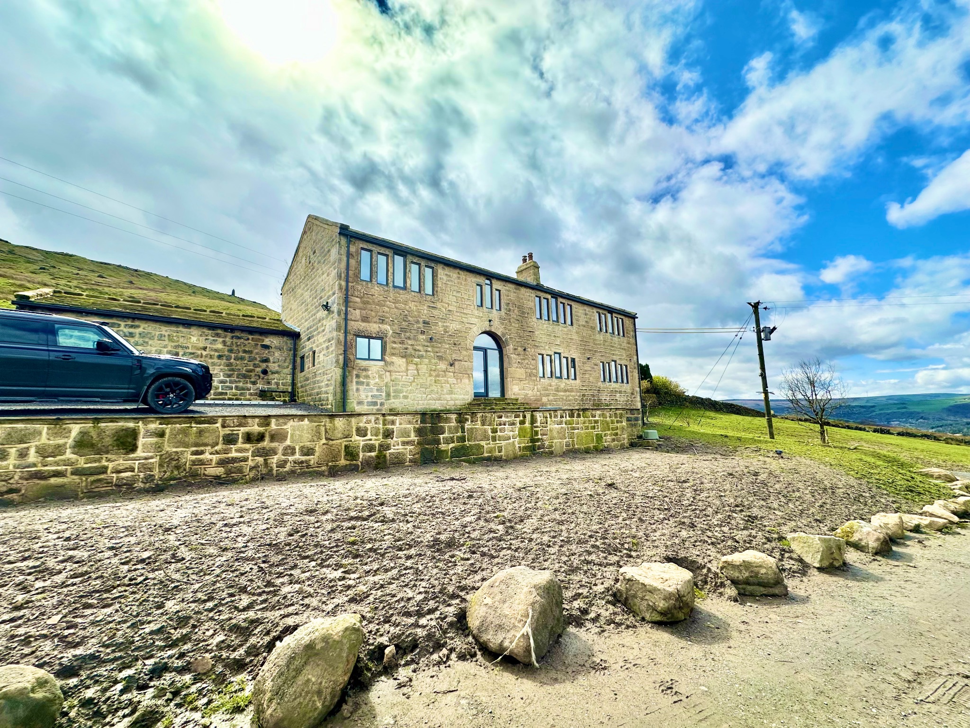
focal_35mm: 14
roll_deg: +2.1
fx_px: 392
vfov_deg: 85.7
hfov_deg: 102.1
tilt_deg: +7.6
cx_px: 485
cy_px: 364
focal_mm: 2.22
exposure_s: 1/2257
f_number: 2.2
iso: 50
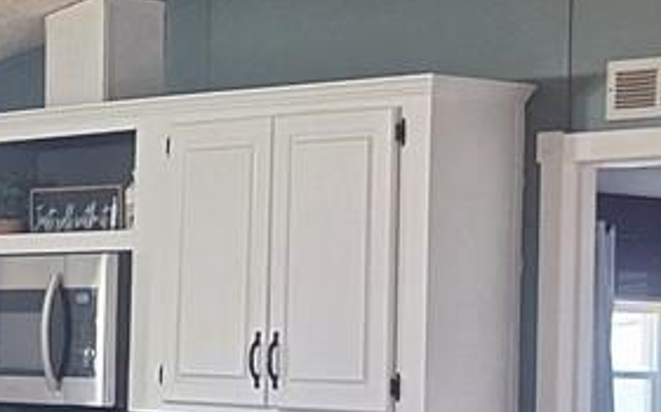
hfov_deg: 14.6
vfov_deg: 9.4
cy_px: 228
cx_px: -106
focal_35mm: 139
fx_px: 2502
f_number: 1.8
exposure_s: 1/50
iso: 125
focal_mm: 5.54
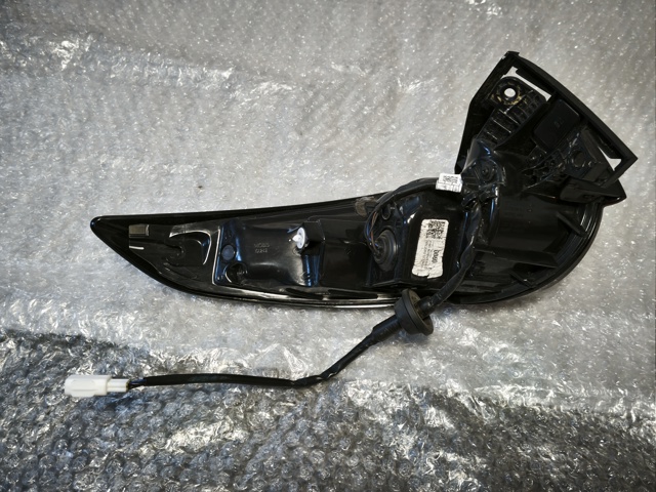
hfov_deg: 52.6
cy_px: 246
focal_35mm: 35
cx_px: 328
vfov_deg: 40.7
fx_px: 663
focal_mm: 5.35
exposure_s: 1/50
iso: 640
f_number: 1.7
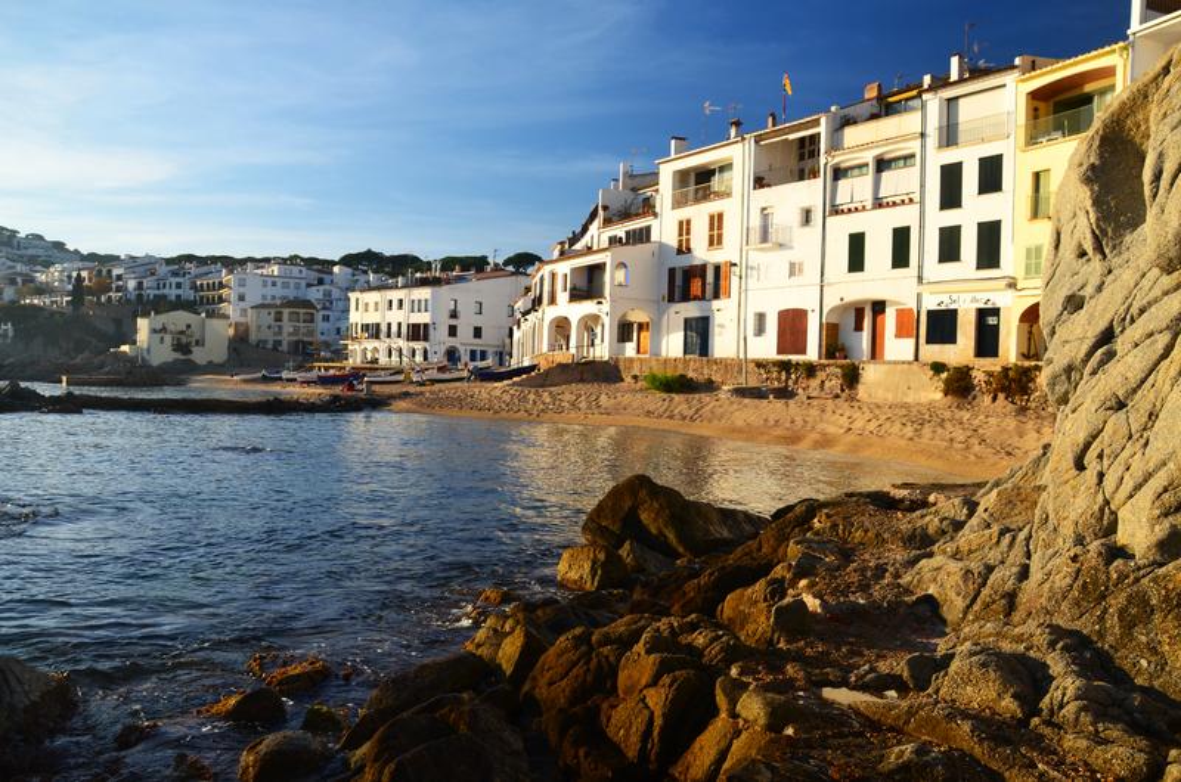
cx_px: 590
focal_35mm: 27
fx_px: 884
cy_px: 391
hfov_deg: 67.5
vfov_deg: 47.7
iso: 320
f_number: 10
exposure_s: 1/200
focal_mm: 18
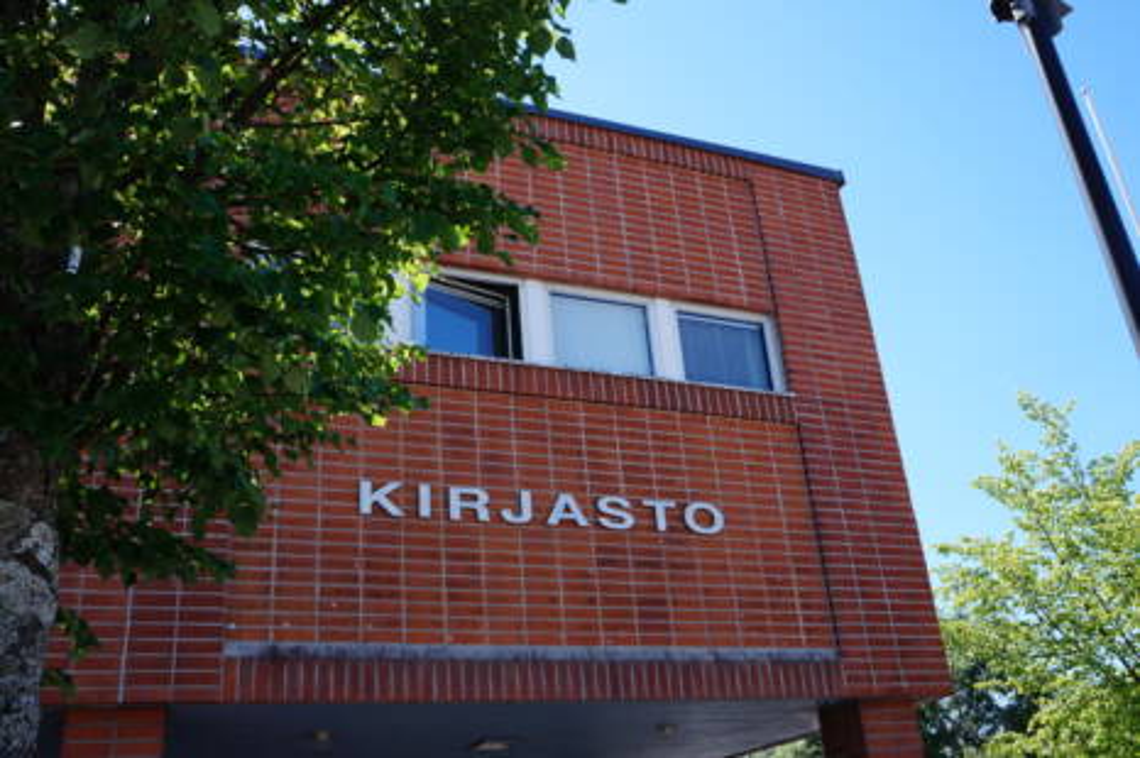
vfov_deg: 41.7
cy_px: 379
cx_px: 570
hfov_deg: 59.5
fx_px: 997
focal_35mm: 32
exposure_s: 1/60
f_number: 10
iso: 100
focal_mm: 21
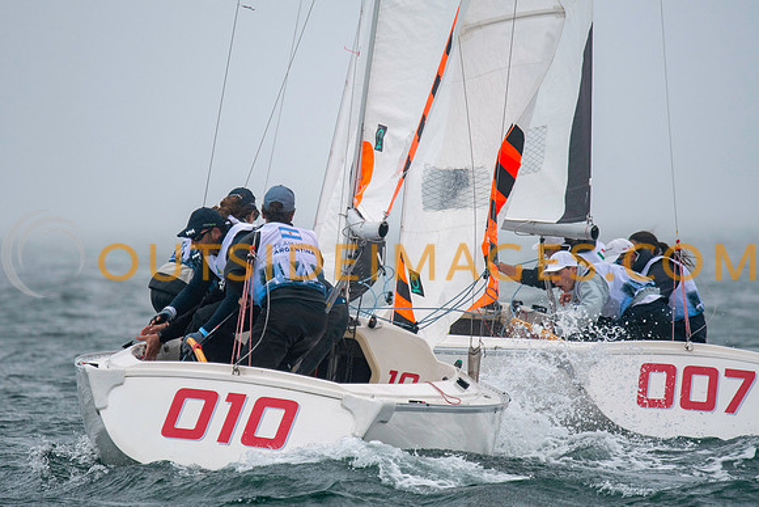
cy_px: 218
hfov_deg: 3.9
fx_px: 11035
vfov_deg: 2.6
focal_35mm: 523
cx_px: 326
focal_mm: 300
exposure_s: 1/2500
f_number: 4
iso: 250
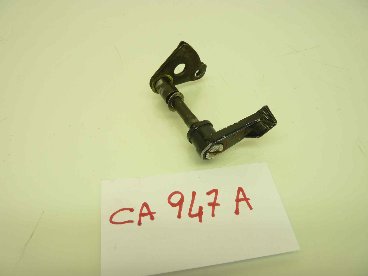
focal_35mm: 25
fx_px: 266
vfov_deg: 54.9
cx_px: 184
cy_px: 138
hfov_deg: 69.4
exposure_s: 1/40
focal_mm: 4.1
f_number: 3.3
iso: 80
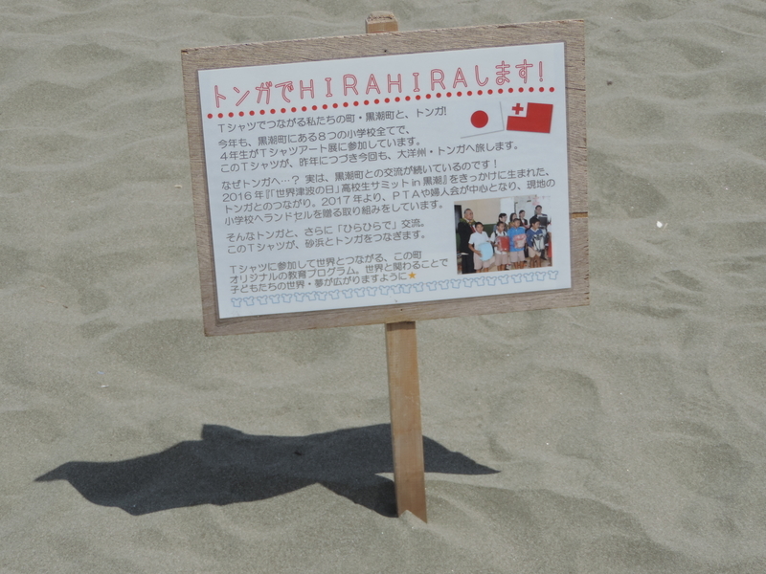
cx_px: 383
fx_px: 1992
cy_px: 287
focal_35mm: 90
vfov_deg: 16.4
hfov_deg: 21.8
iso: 80
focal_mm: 16
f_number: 4.1
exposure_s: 1/1250
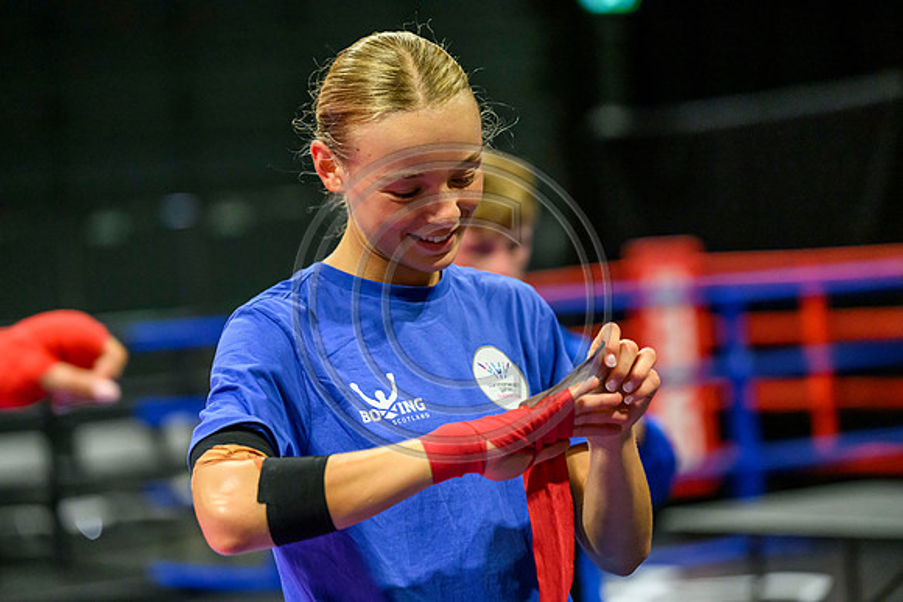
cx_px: 452
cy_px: 301
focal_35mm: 130
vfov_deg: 10.6
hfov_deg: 15.8
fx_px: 3261
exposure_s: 1/640
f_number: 2.8
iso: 10000
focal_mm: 130
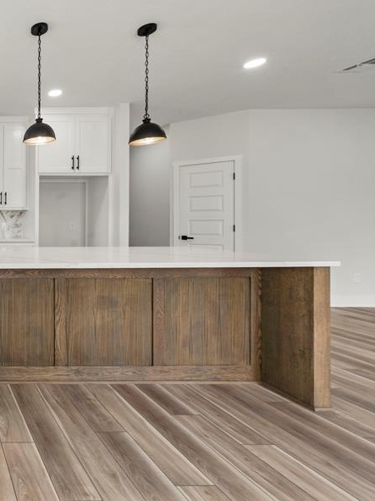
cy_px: 222
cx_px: -56
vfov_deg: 81.4
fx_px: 289
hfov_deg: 45.2
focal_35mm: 20
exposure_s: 1/13
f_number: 11
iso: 250
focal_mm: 12
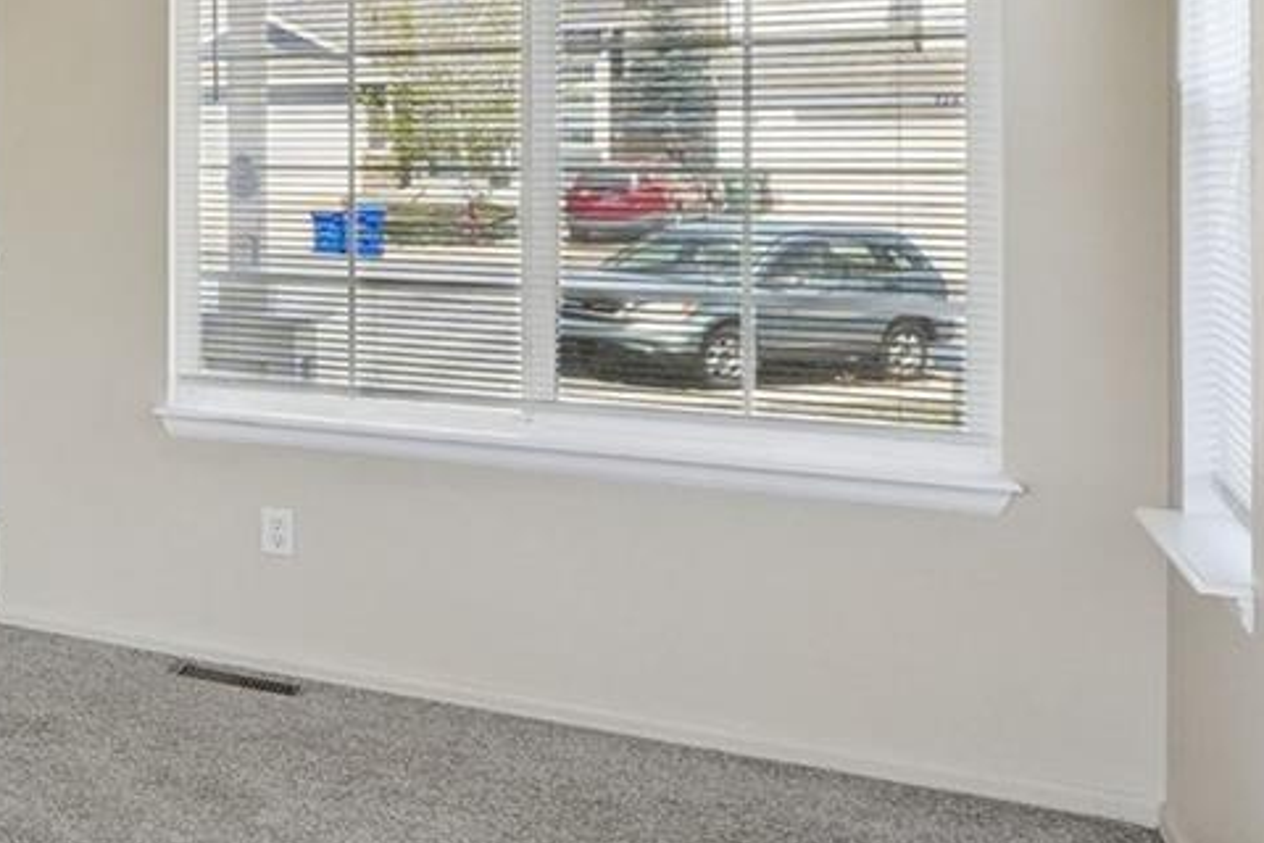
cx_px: -793
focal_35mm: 50
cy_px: 161
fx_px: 1755
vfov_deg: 26.5
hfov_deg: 25.2
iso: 640
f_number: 9
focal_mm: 10
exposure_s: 1/100
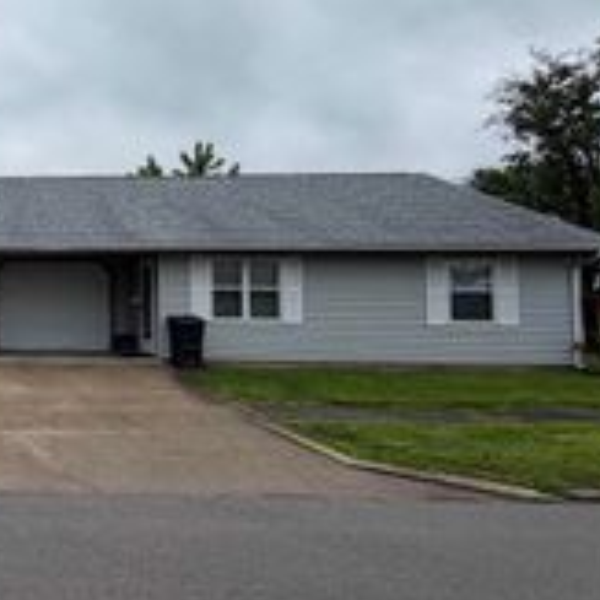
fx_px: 745
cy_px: 267
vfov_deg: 43.8
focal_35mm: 38
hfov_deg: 34.3
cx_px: -136
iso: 40
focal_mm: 2.22
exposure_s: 1/770
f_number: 2.2
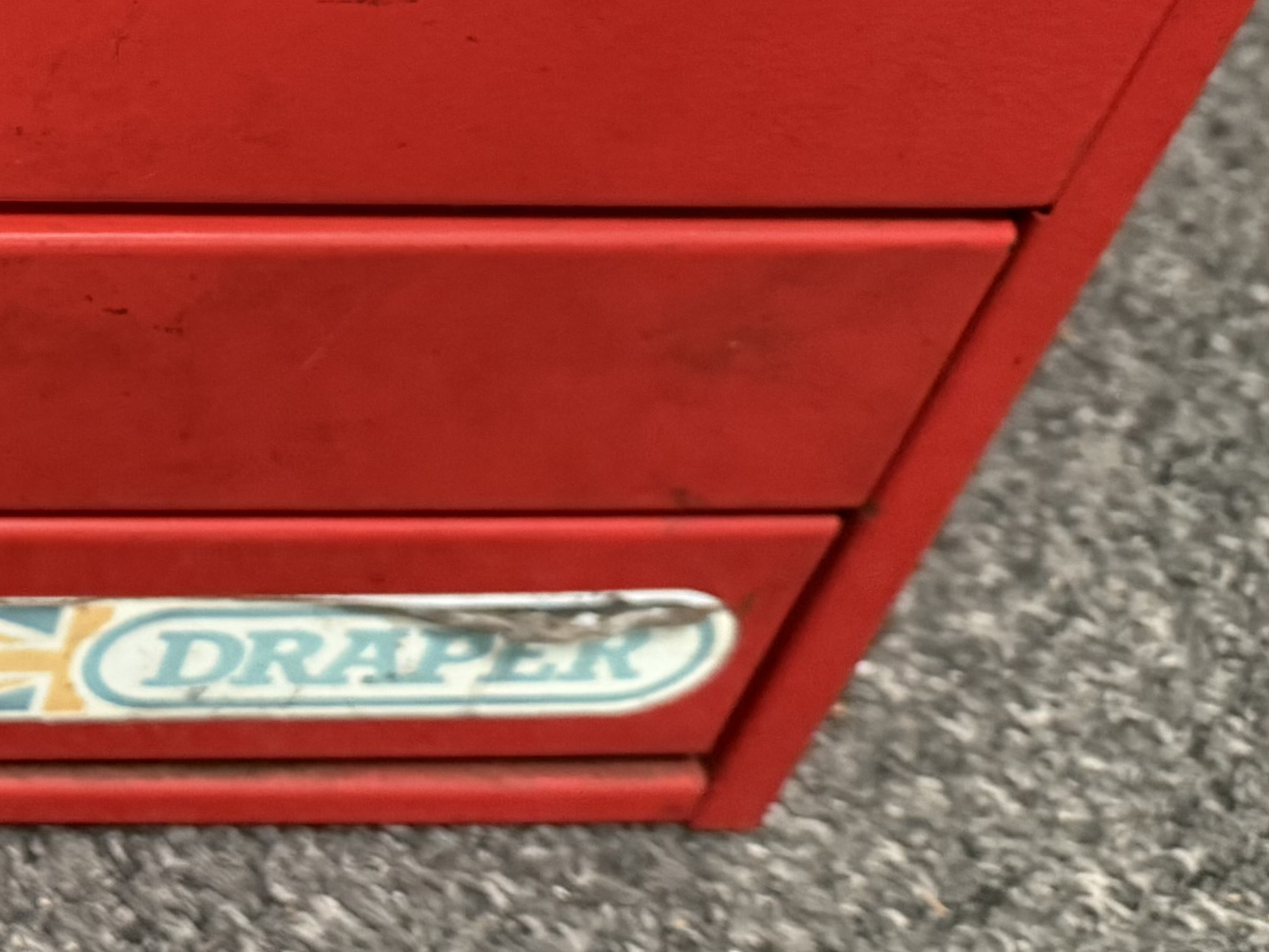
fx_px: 3043
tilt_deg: -41.3
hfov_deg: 20.5
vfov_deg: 17.5
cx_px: -585
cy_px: 68
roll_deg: -6.0
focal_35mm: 83
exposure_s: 1/50
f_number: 1.78
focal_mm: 6.76
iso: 500
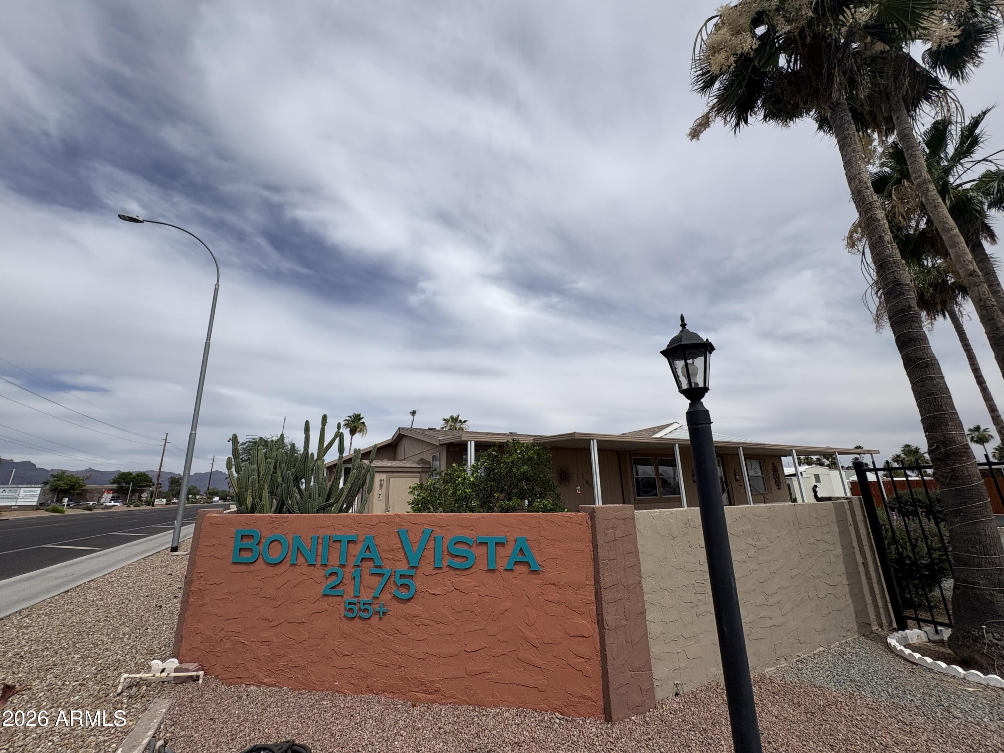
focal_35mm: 14
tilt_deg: +15.6
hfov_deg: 102.1
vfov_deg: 85.7
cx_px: 502
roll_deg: +1.4
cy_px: 376
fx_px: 406
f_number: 2.2
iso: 50
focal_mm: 2.22
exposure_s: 1/4367
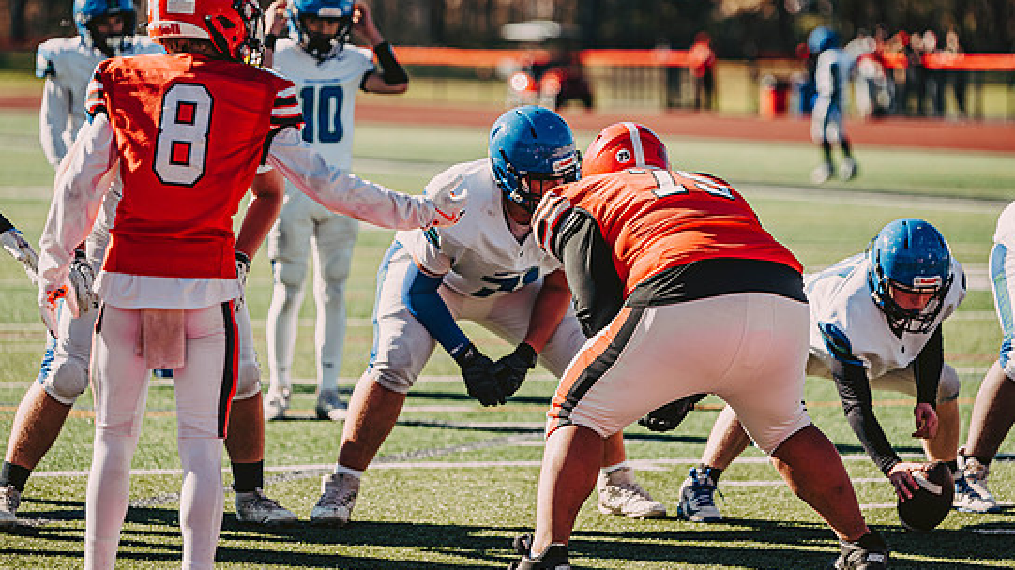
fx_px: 5381
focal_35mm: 200
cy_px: 238
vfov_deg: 6.1
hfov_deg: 10.8
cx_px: 500
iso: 250
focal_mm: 170
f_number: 3.2
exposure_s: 1/2500
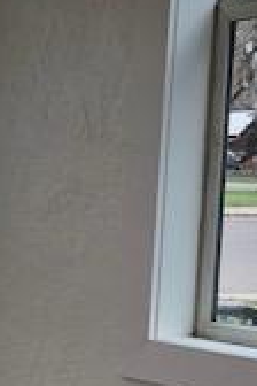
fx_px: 1189
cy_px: 303
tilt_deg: -4.5
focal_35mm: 111
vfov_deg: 18.3
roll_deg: -1.3
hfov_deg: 10.4
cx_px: -392
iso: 40
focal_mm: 3.99
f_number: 1.8
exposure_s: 1/120
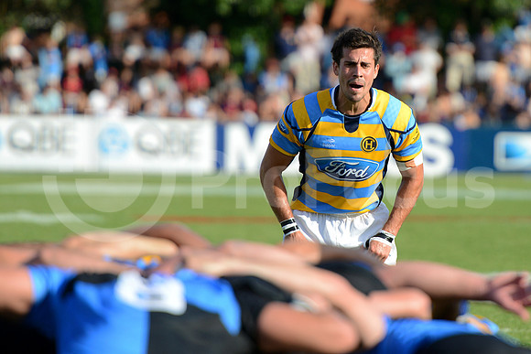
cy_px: 177
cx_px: 266
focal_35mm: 270
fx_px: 3983
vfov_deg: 5.1
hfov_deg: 7.6
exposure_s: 1/1250
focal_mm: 270
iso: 500
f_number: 4
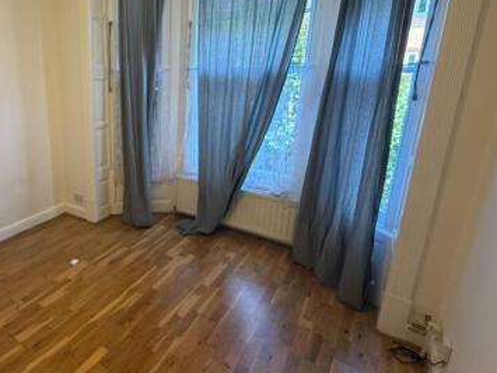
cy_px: 155
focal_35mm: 23
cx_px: 127
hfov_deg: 69.3
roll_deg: +1.5
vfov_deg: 58.5
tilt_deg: -15.2
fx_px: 330
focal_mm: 2.22
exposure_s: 1/100
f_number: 2.2
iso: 250
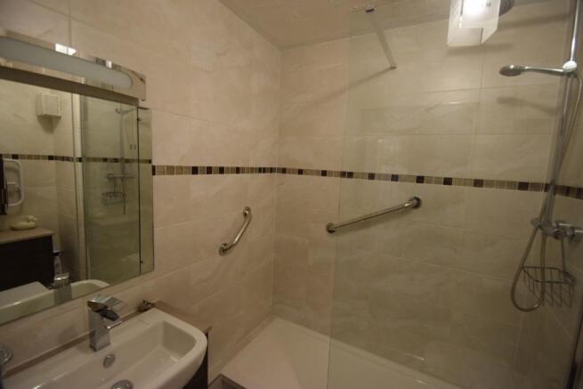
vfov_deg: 77.4
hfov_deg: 100.4
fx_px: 243
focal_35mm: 15
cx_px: 292
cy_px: 194
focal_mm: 10
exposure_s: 1/60
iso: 900
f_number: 3.5
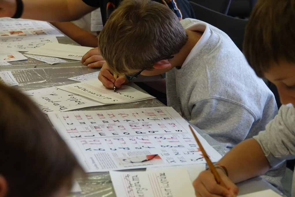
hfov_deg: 16.1
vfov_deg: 10.8
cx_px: 148
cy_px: 98
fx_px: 1041
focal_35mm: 127
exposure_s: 1/80
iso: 800
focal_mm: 46.41
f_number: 4
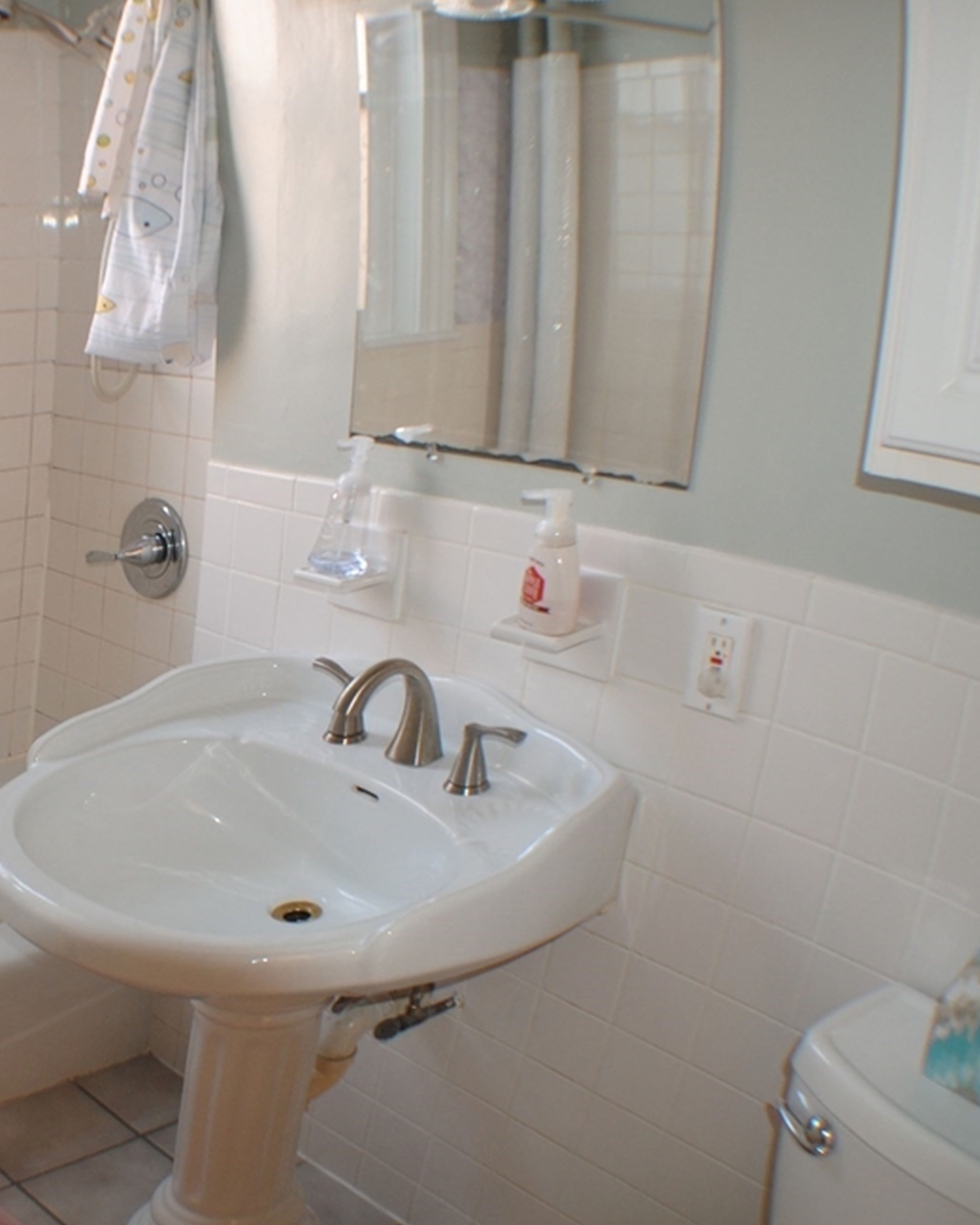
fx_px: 1450
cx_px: 124
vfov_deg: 45.8
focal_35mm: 40
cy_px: 629
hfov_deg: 35.4
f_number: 3.5
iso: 200
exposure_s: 1/5
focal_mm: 18
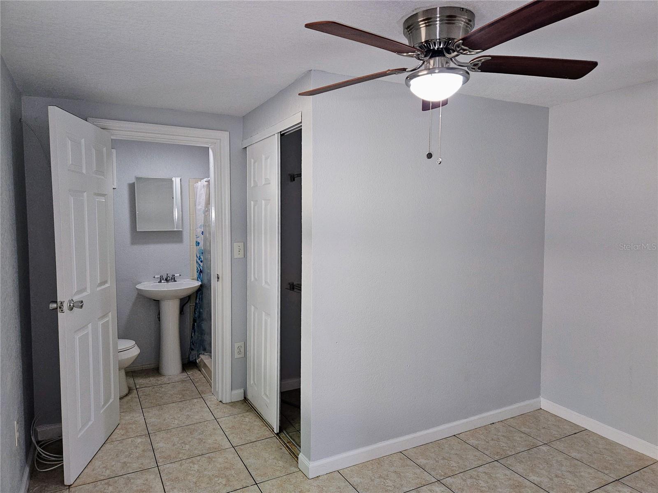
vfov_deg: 58.9
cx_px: 329
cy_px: 246
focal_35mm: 23
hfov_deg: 73.9
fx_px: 437
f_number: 1.8
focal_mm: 5.4
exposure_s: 1/40
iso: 100
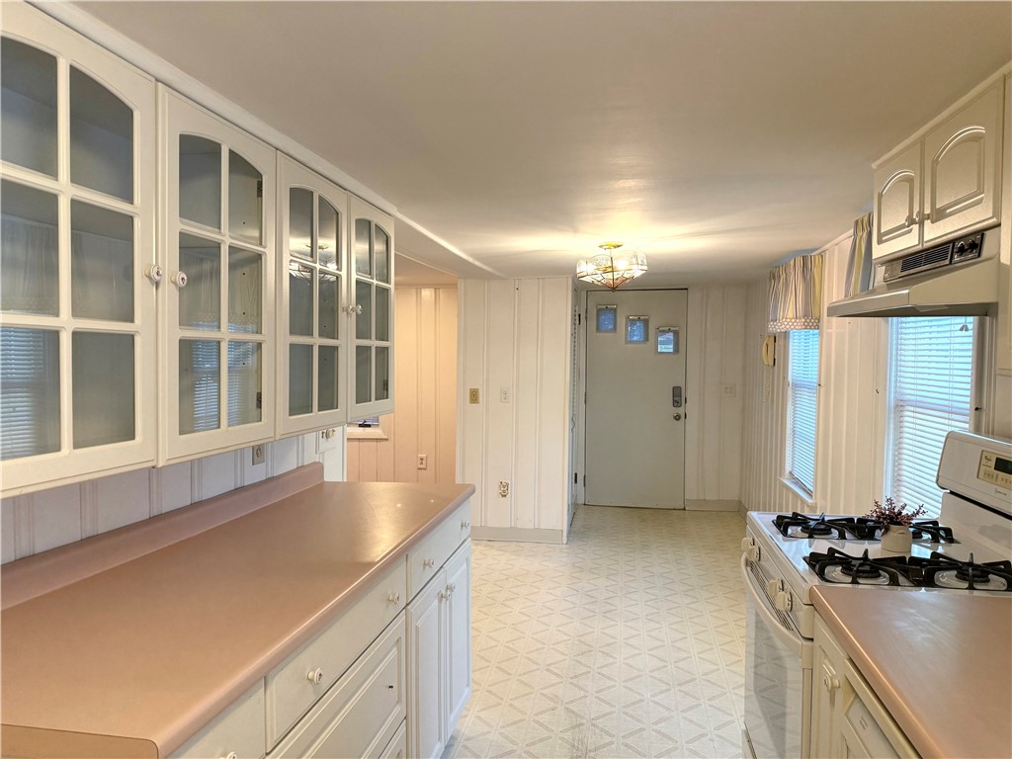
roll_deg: +0.3
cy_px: 380
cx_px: 506
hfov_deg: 71.6
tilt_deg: -2.4
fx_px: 702
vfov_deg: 56.8
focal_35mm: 24
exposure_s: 1/129
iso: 200
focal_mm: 6.76
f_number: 1.78
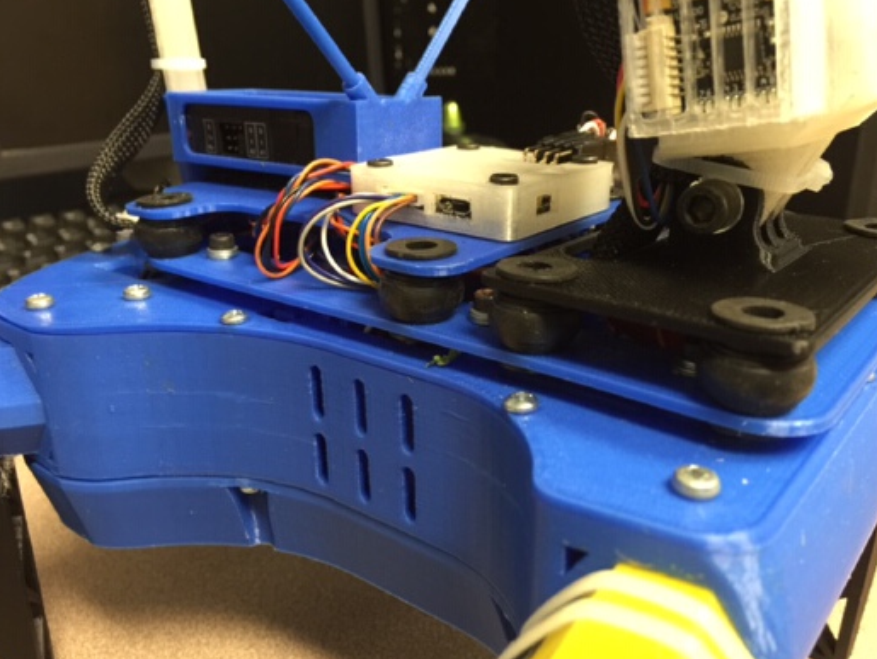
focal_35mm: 30
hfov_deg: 59.9
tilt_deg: -20.6
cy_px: 329
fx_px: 761
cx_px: 450
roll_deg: -0.6
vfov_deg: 46.8
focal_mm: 4.15
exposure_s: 1/10
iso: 125
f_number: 2.2
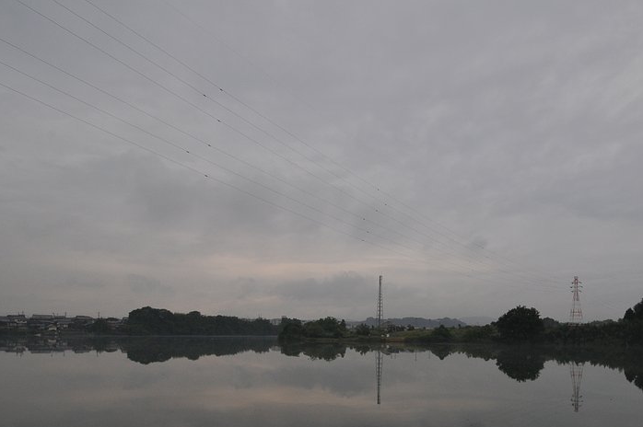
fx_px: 393
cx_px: 410
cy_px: 312
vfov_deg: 54.9
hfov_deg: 76.9
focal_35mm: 22
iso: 400
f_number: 10
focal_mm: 10
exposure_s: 1/640
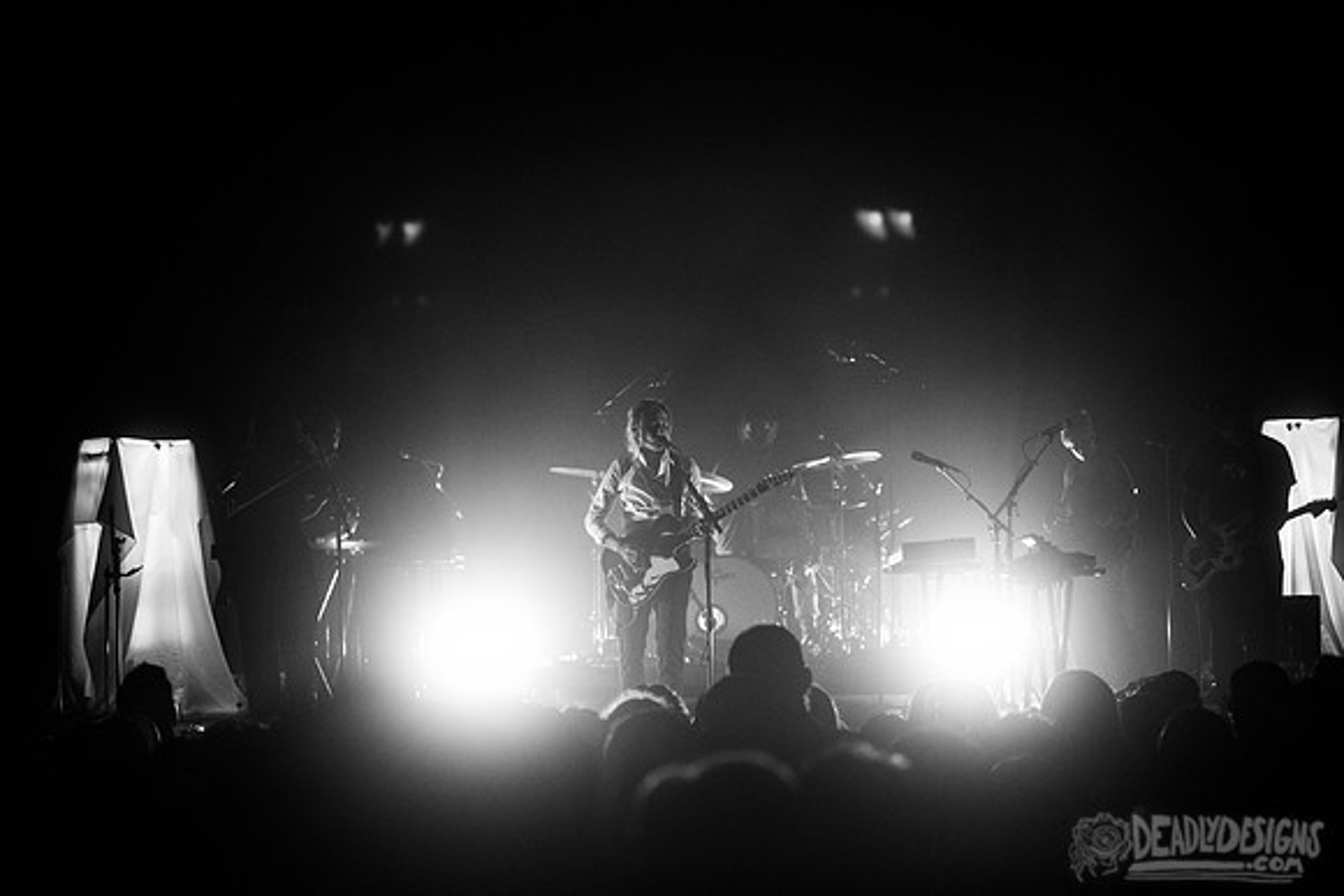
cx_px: 683
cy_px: 455
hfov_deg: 23.8
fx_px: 3187
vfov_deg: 16.0
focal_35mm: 85
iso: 2000
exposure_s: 1/125
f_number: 3.2
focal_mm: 80
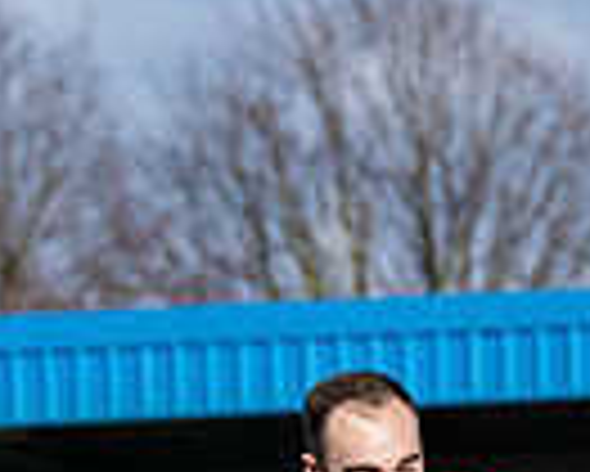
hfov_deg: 2.4
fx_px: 14067
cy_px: 1020
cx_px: 1885
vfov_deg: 1.9
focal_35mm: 805
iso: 400
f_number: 4
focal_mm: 90
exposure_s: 1/8000
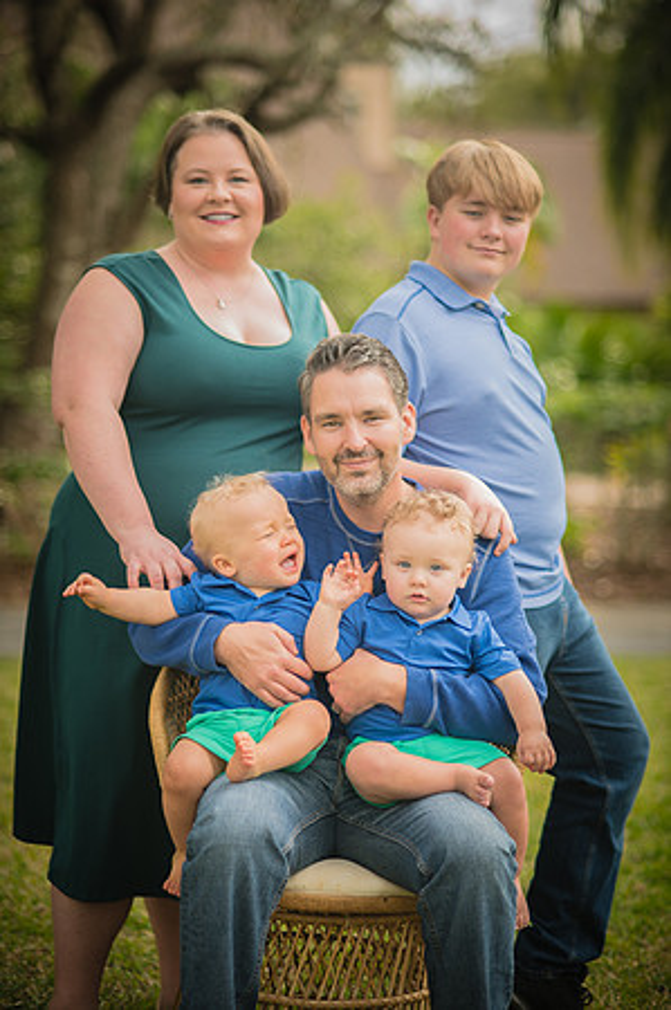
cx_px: 336
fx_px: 2382
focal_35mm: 85
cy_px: 505
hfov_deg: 16.0
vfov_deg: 23.9
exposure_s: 1/250
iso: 160
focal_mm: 85
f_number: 2
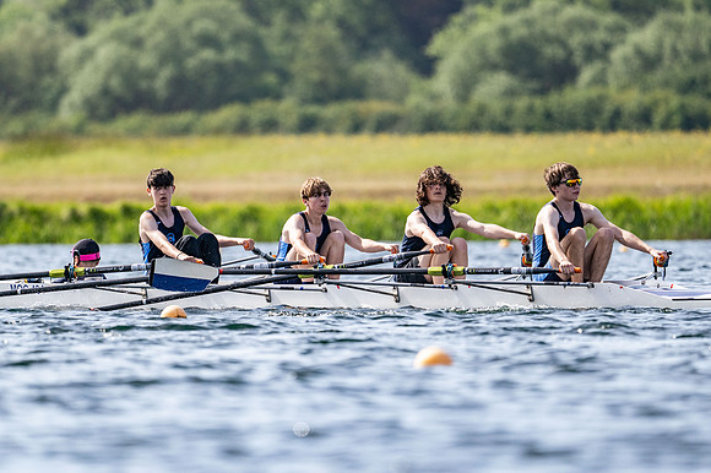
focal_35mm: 600
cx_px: 356
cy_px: 236
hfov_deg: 3.4
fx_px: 11843
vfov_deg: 2.3
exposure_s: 1/2500
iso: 280
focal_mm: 400
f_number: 4.5
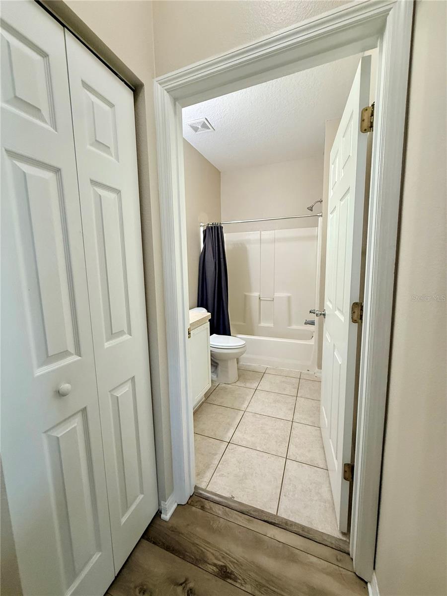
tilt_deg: -5.6
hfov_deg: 85.7
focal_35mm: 14
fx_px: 241
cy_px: 298
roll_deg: +1.1
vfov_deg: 102.1
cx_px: 224
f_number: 2.2
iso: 250
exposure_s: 1/120
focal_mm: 2.22
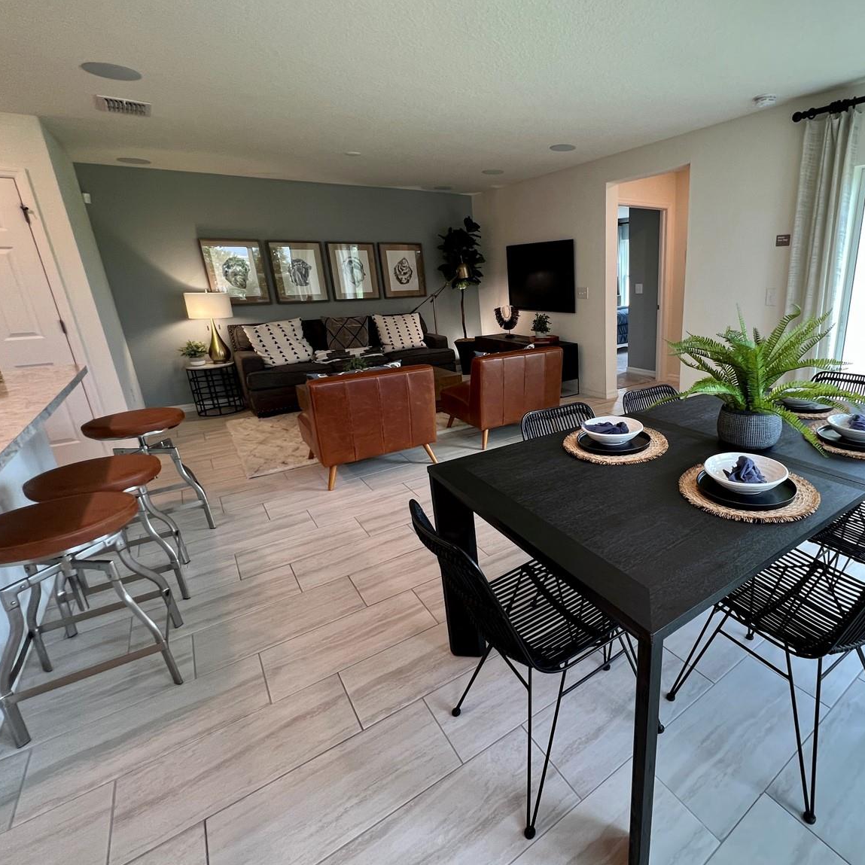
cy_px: 425
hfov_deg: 84.6
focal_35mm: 16
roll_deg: +2.0
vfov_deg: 87.4
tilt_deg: -17.7
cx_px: 571
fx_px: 452
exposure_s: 1/60
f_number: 1.8
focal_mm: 1.57
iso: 160
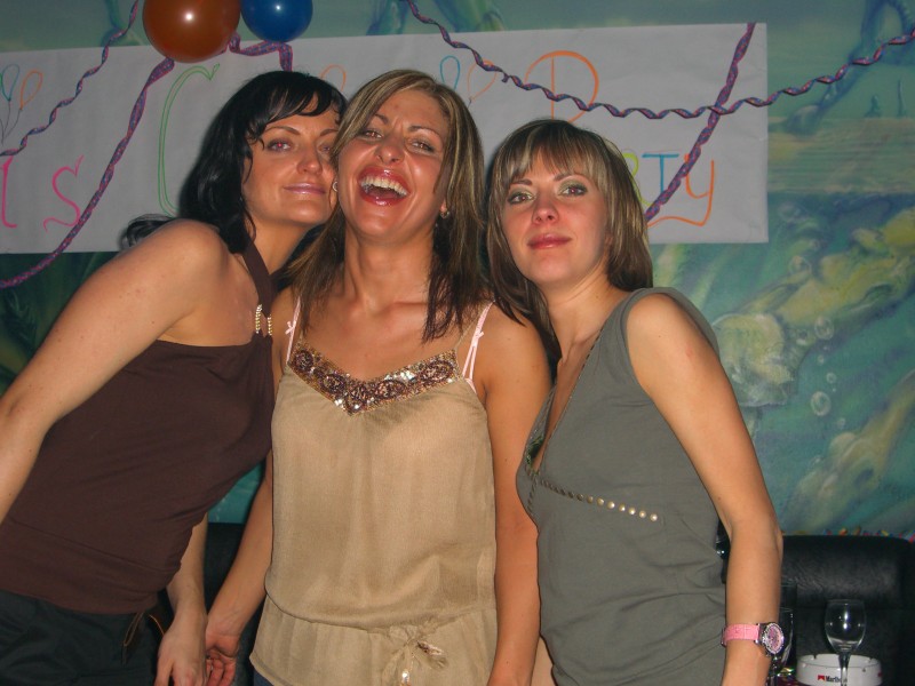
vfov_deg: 25.7
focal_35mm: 57
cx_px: 458
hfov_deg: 33.8
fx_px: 1507
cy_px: 343
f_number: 3.6
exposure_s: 1/60
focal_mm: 11.8
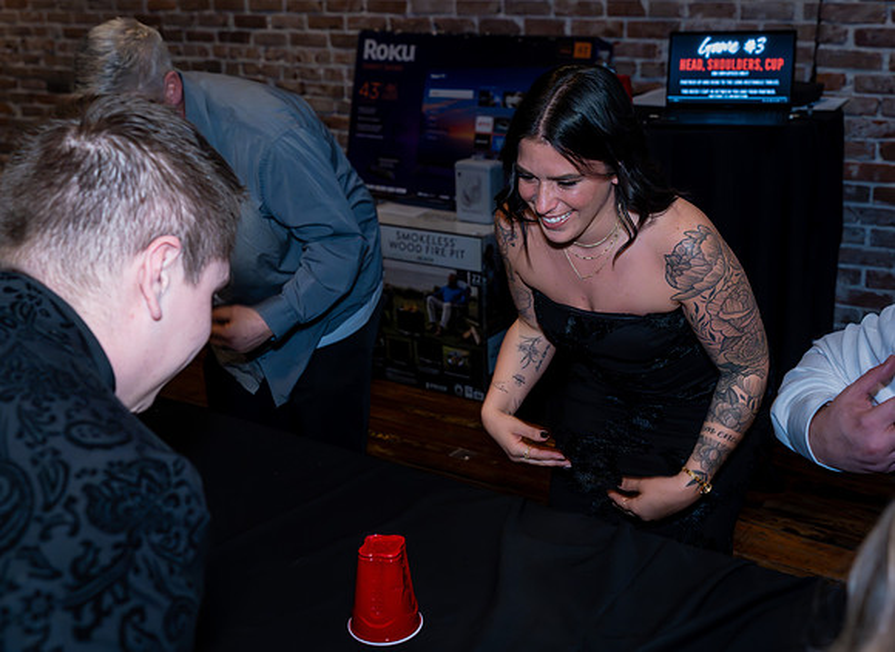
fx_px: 1061
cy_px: 326
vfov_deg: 34.2
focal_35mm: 41
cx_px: 490
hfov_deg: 45.7
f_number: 5
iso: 6400
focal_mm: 39
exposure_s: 1/250
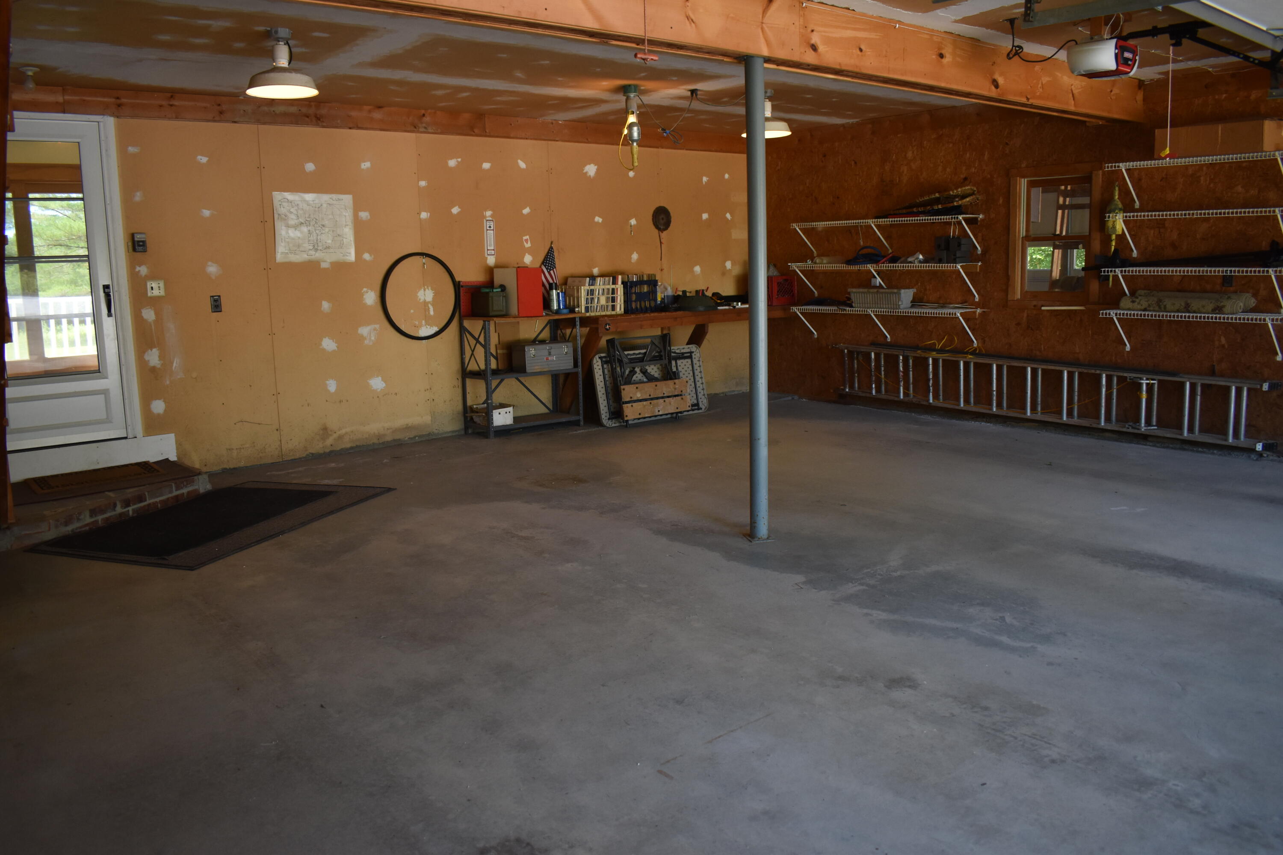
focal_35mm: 27
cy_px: 428
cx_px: 642
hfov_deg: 67.4
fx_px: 962
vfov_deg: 47.9
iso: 640
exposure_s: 1/250
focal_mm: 18
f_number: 3.5
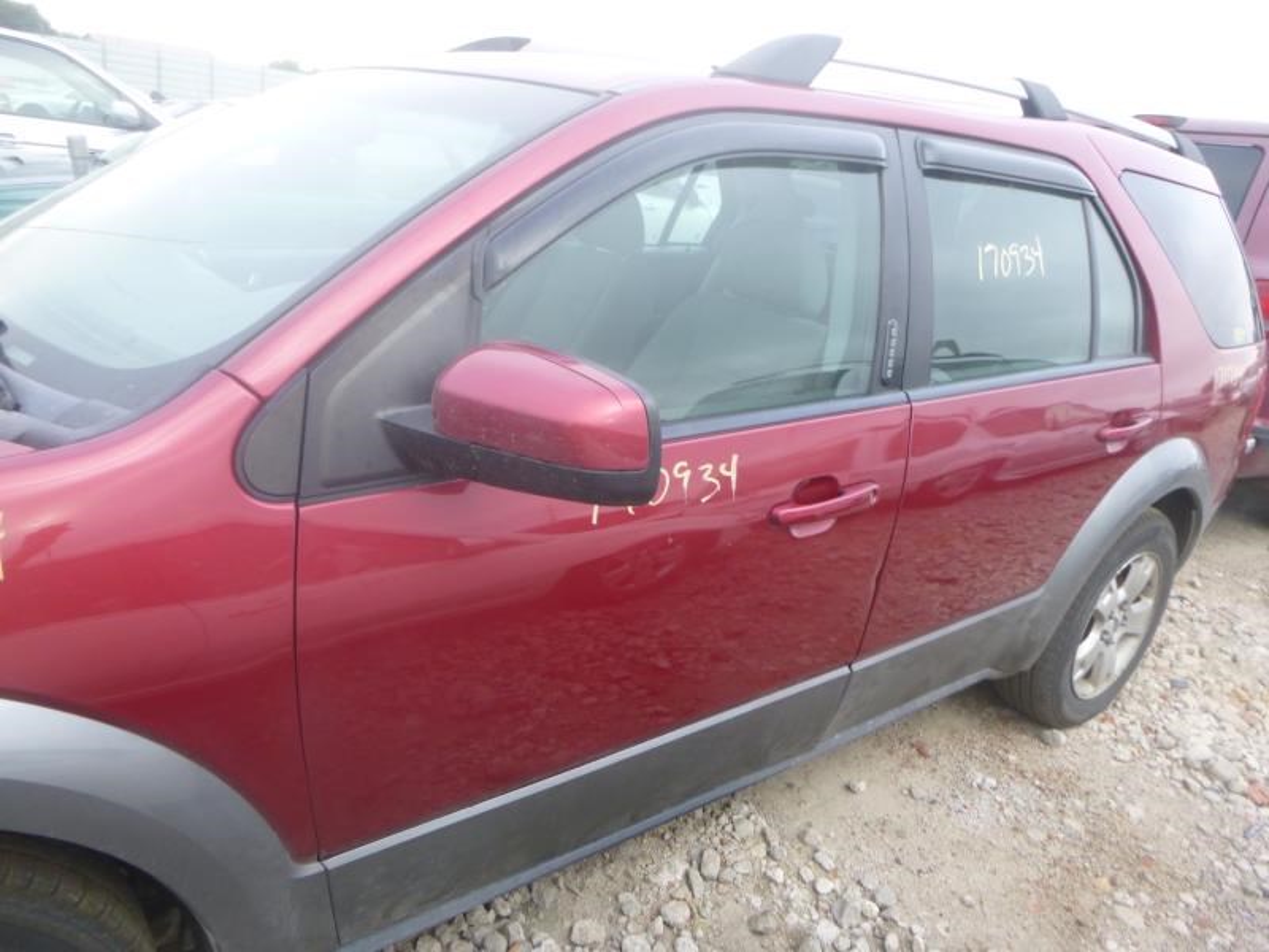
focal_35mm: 25
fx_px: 916
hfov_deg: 69.4
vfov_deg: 54.9
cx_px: 634
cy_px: 476
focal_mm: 4.5
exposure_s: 1/60
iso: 160
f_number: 3.9
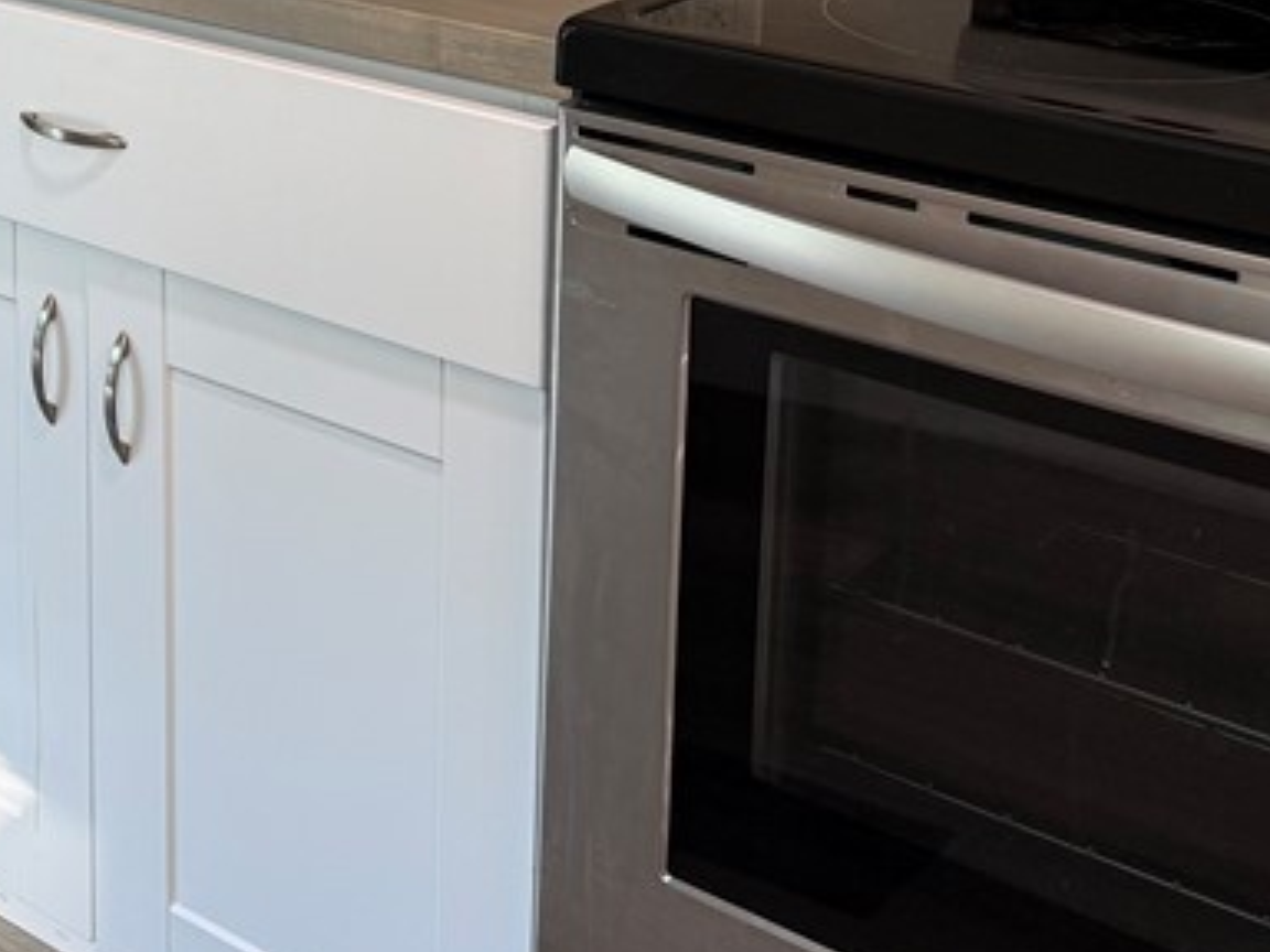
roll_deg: +1.3
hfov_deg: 26.4
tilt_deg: -7.4
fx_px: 2348
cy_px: -218
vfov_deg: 21.2
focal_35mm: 64
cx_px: -311
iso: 125
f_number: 1.78
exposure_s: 1/120
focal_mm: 6.76
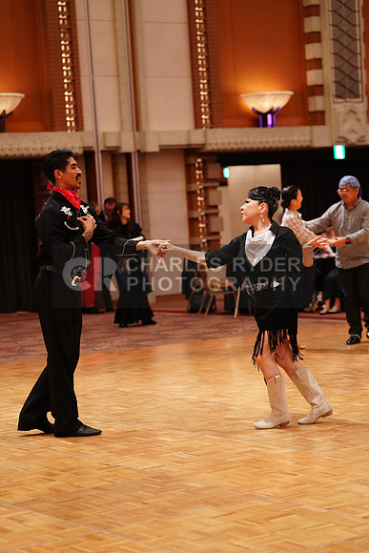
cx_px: 184
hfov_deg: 14.9
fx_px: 1414
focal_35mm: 92
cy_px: 276
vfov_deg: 22.1
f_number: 2.8
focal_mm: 92
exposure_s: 1/320
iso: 3200
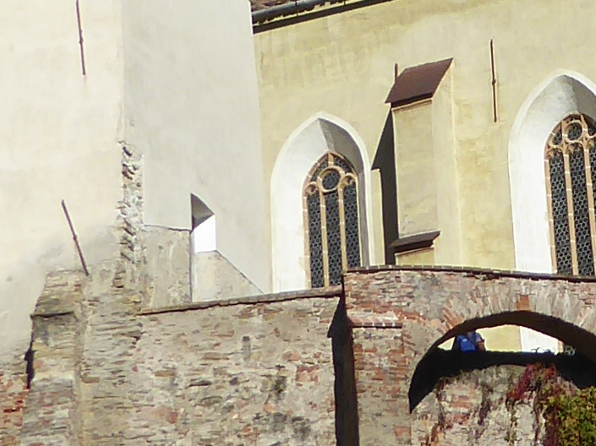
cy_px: 109
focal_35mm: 193
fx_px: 3321
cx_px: 648
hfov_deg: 10.1
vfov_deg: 7.7
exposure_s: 1/1000
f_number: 3.6
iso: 80
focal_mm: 5.8
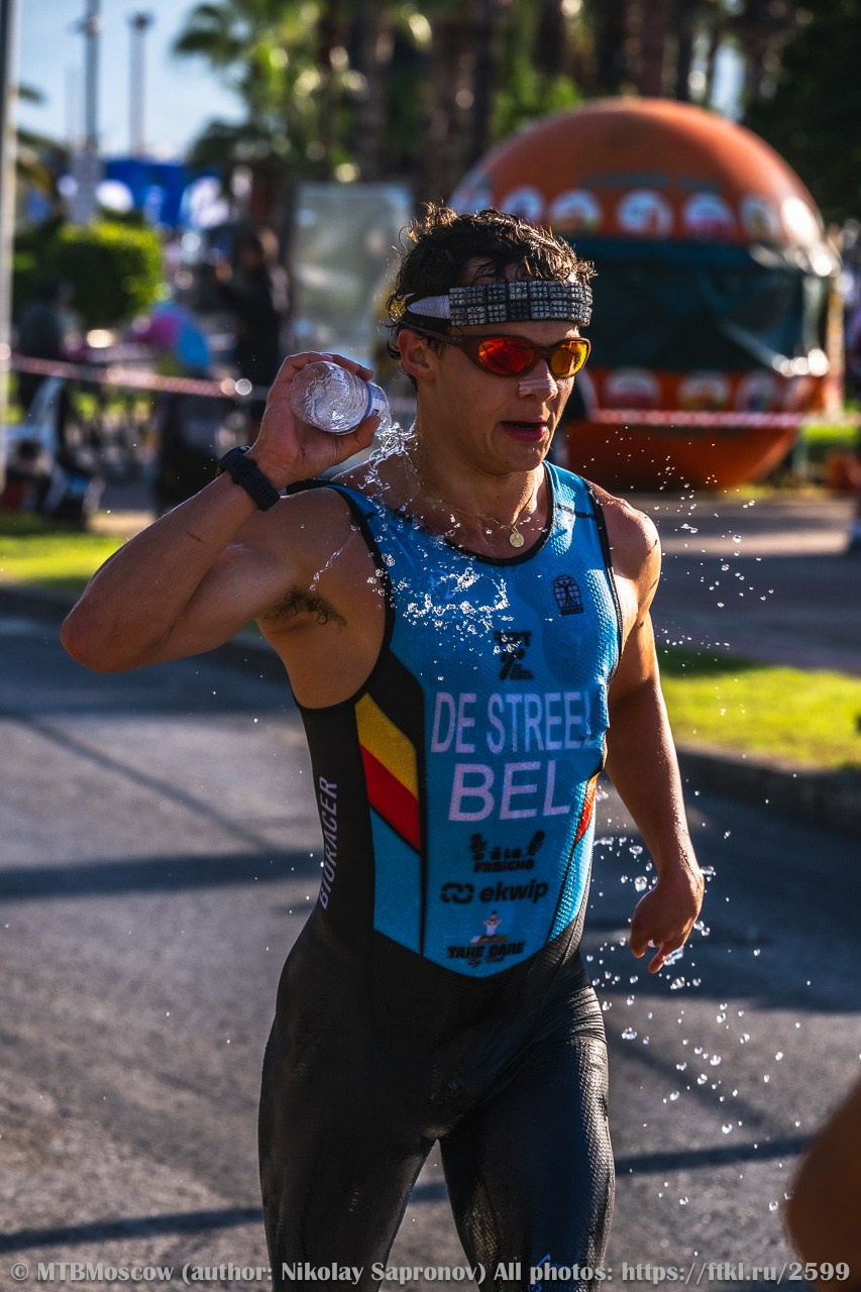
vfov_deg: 12.8
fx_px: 5741
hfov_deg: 8.6
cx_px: 430
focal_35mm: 160
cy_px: 646
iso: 320
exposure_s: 1/1000
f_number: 8
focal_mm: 160
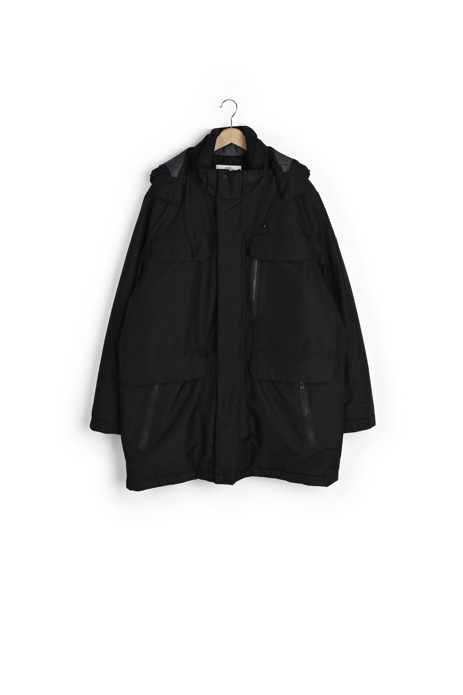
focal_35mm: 44
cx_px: 232
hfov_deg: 30.5
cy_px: 348
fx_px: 849
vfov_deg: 44.5
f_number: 11
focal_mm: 44
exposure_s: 1/125
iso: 100
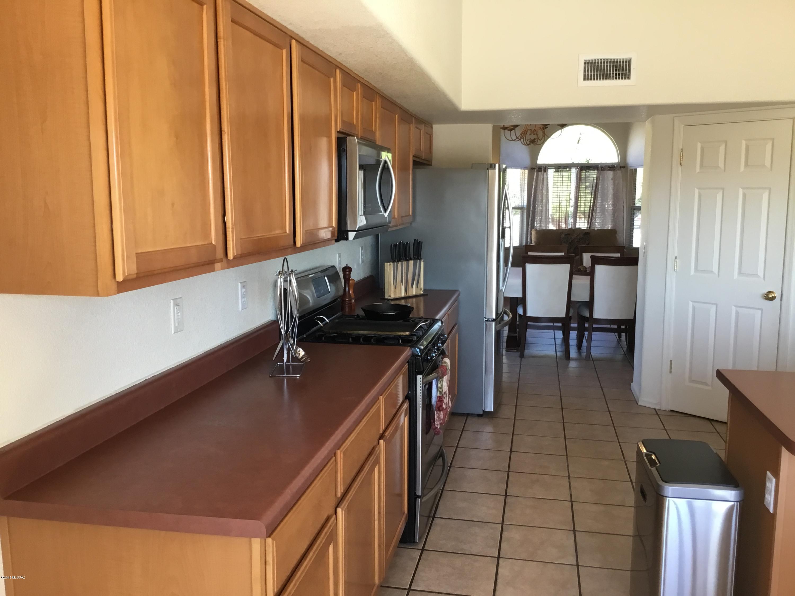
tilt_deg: -9.0
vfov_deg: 45.4
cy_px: 298
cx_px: 398
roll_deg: -1.0
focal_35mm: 31
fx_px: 712
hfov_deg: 58.4
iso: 25
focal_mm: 3.3
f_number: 2.4
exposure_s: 1/30
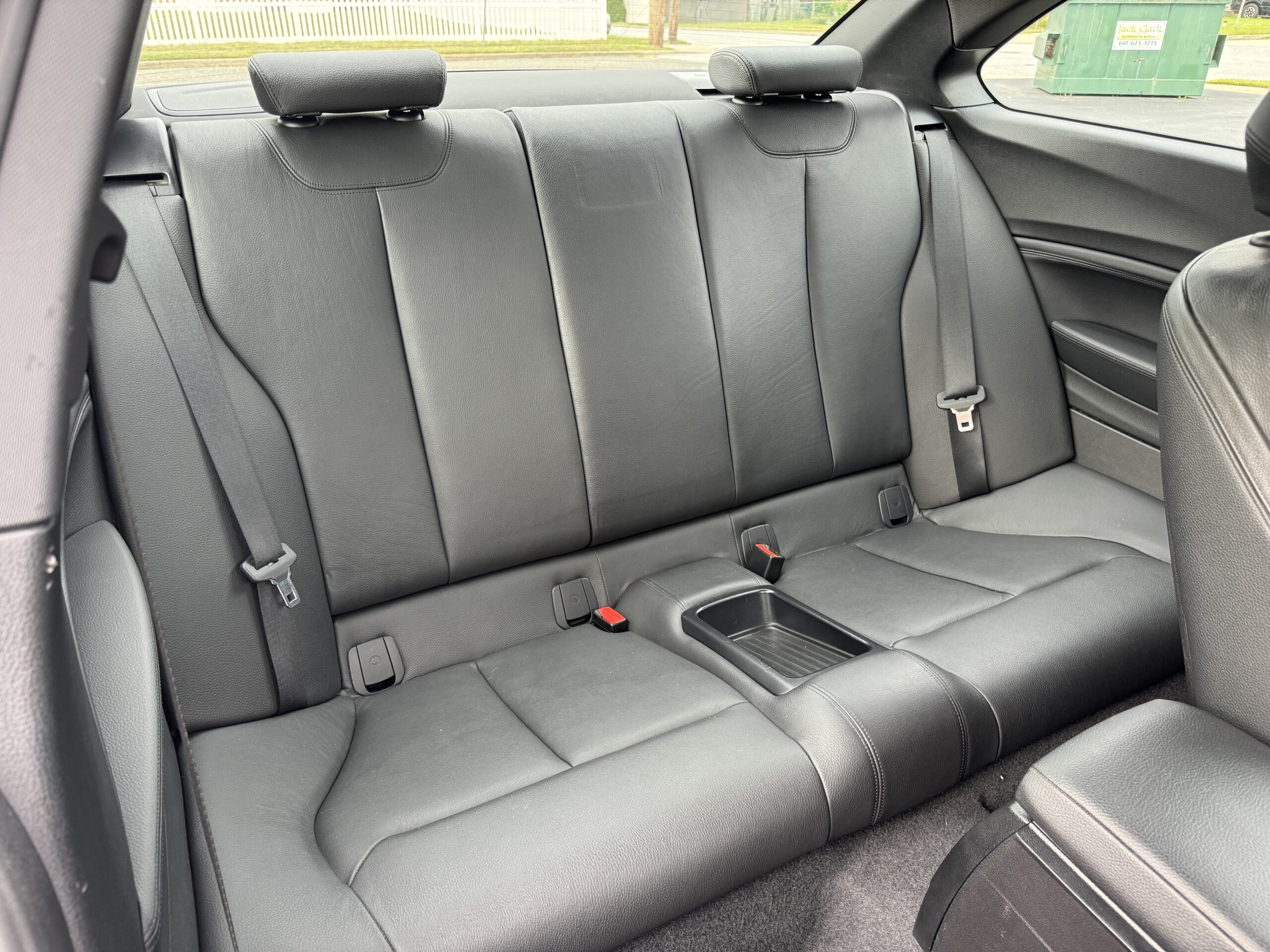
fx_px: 881
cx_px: 635
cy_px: 476
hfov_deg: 71.6
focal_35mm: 24
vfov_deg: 56.8
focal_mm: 6.76
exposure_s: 1/121
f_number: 1.78
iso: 200
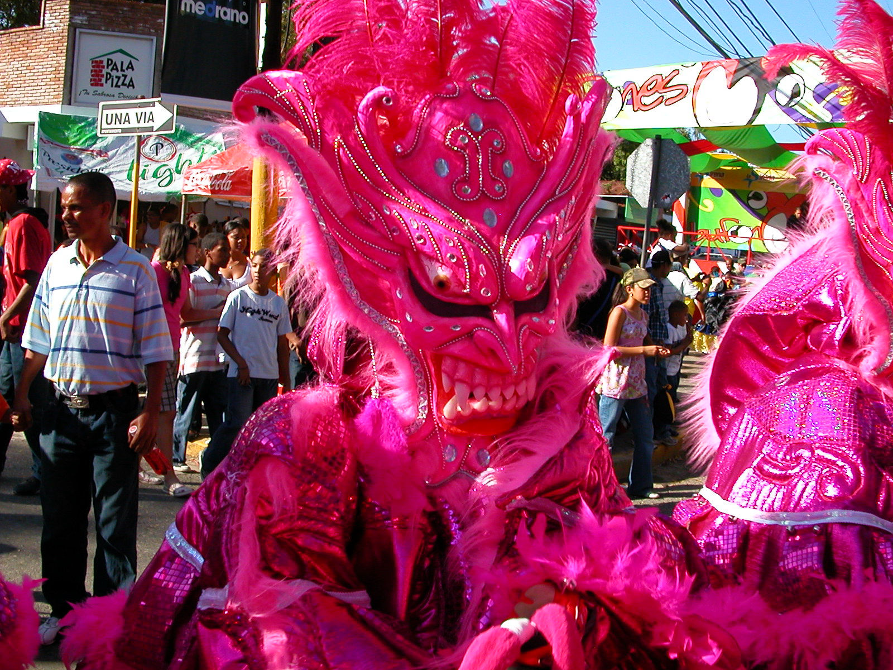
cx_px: 446
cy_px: 335
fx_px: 955
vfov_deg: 38.7
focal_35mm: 37
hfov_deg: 50.1
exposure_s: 1/364
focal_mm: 5.6
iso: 100
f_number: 4.5
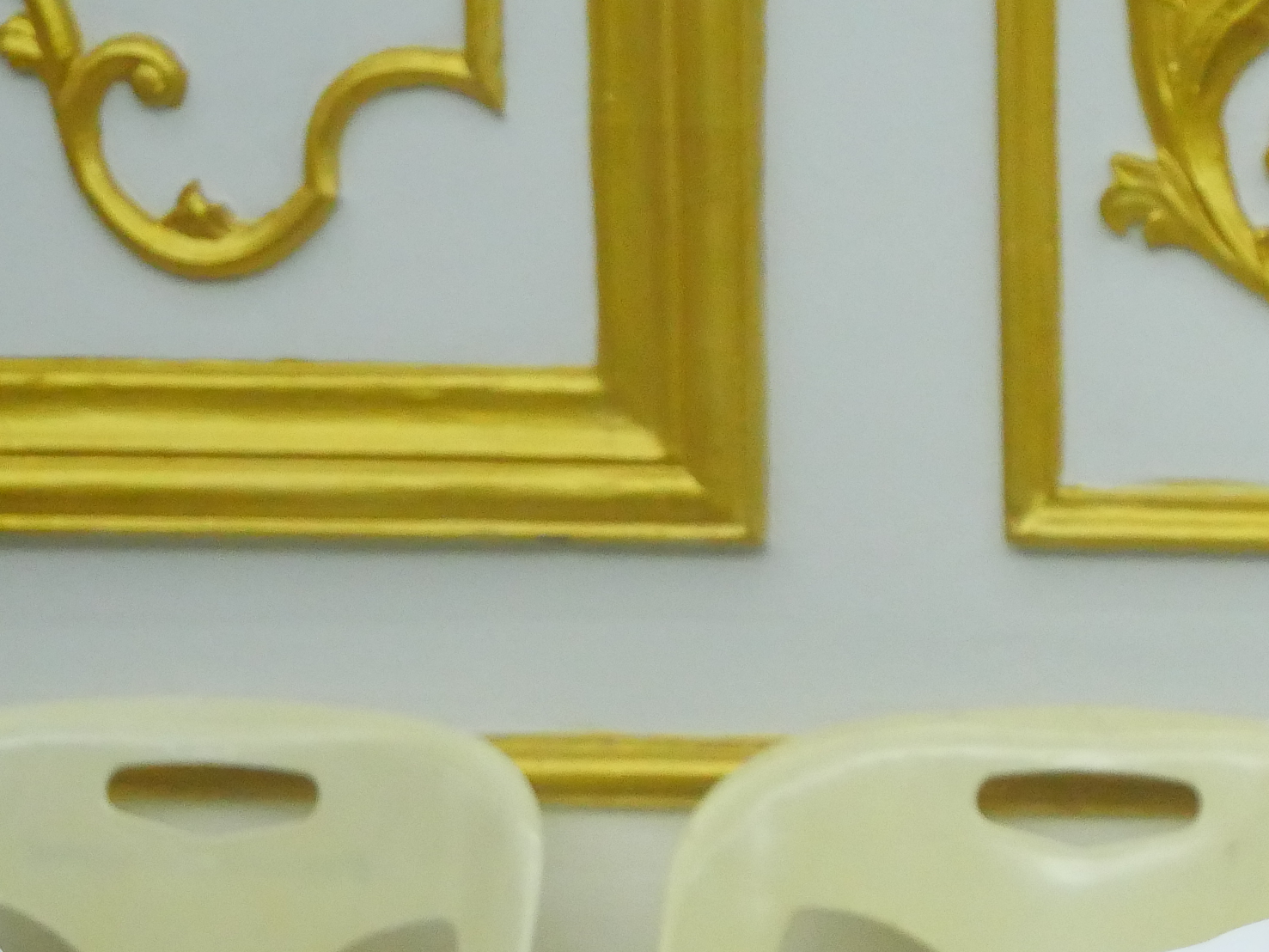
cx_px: 1576
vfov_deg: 6.7
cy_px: 967
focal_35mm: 220
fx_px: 8066
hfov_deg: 8.9
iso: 3200
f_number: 5.6
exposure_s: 1/60
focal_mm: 44
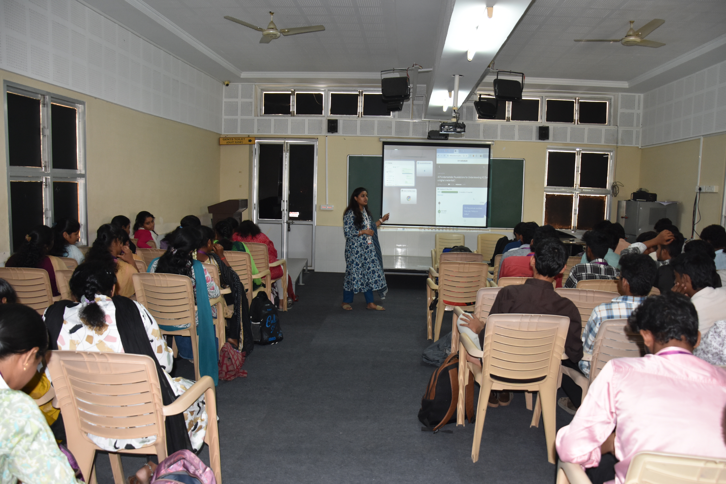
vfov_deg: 48.0
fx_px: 545
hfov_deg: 67.4
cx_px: 363
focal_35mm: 27
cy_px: 242
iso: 1000
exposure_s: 1/60
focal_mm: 18
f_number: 3.5
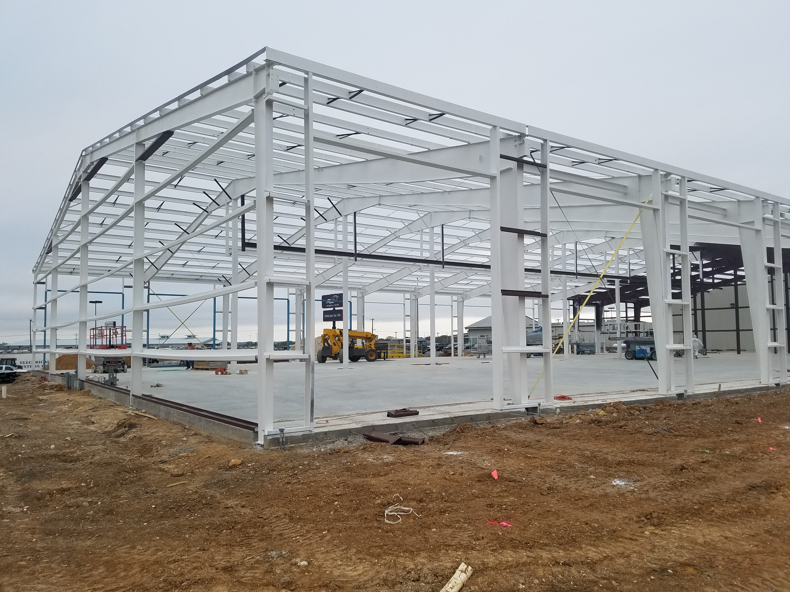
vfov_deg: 53.1
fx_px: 593
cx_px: 395
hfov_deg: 67.3
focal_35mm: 26
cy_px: 296
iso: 50
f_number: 1.7
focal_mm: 4.2
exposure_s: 1/225
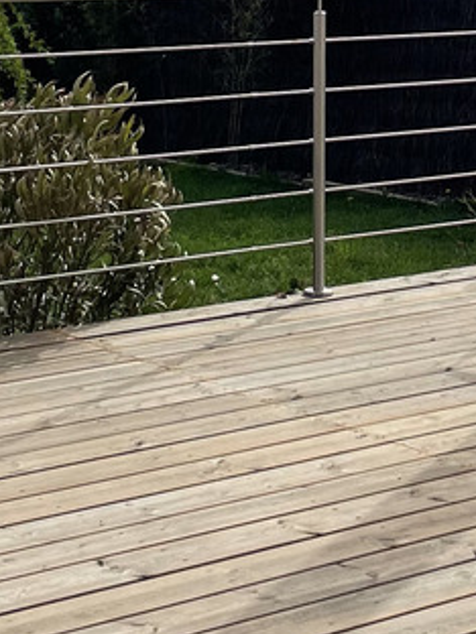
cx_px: 429
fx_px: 2200
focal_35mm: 120
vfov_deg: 16.2
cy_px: 45
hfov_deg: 12.3
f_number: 1.6
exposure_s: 1/4292
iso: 32
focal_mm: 4.2
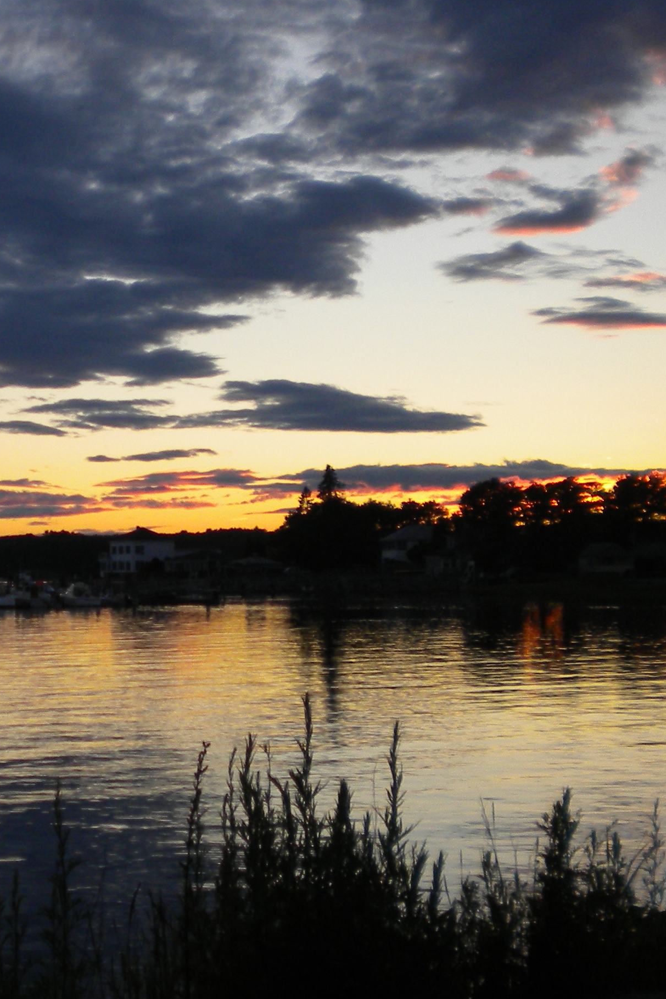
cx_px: 1
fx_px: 2025
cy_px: 458
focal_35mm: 73
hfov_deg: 18.2
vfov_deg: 27.7
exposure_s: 1/188
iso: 80
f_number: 3.1
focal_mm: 6.3
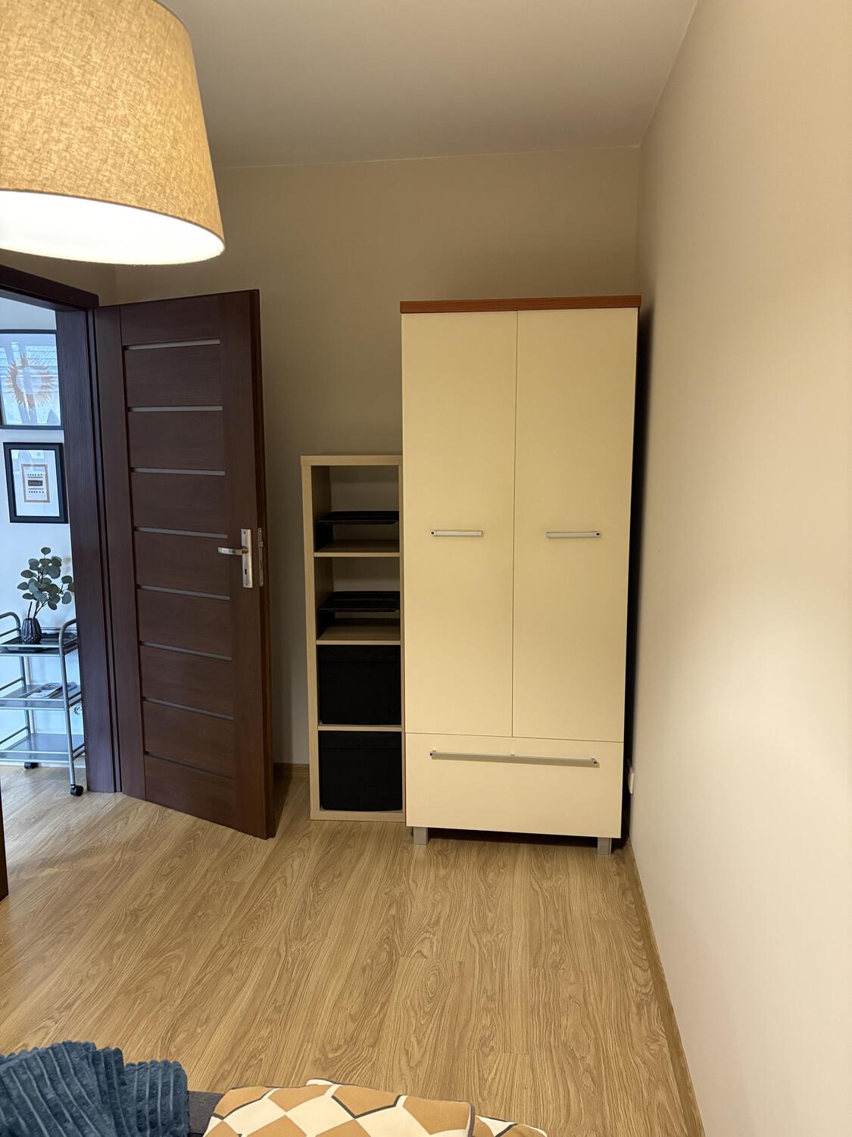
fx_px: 853
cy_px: 568
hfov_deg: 53.1
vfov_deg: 67.3
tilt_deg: -7.2
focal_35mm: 26
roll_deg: -0.3
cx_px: 426
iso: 500
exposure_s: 1/50
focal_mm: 5.96
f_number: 1.6
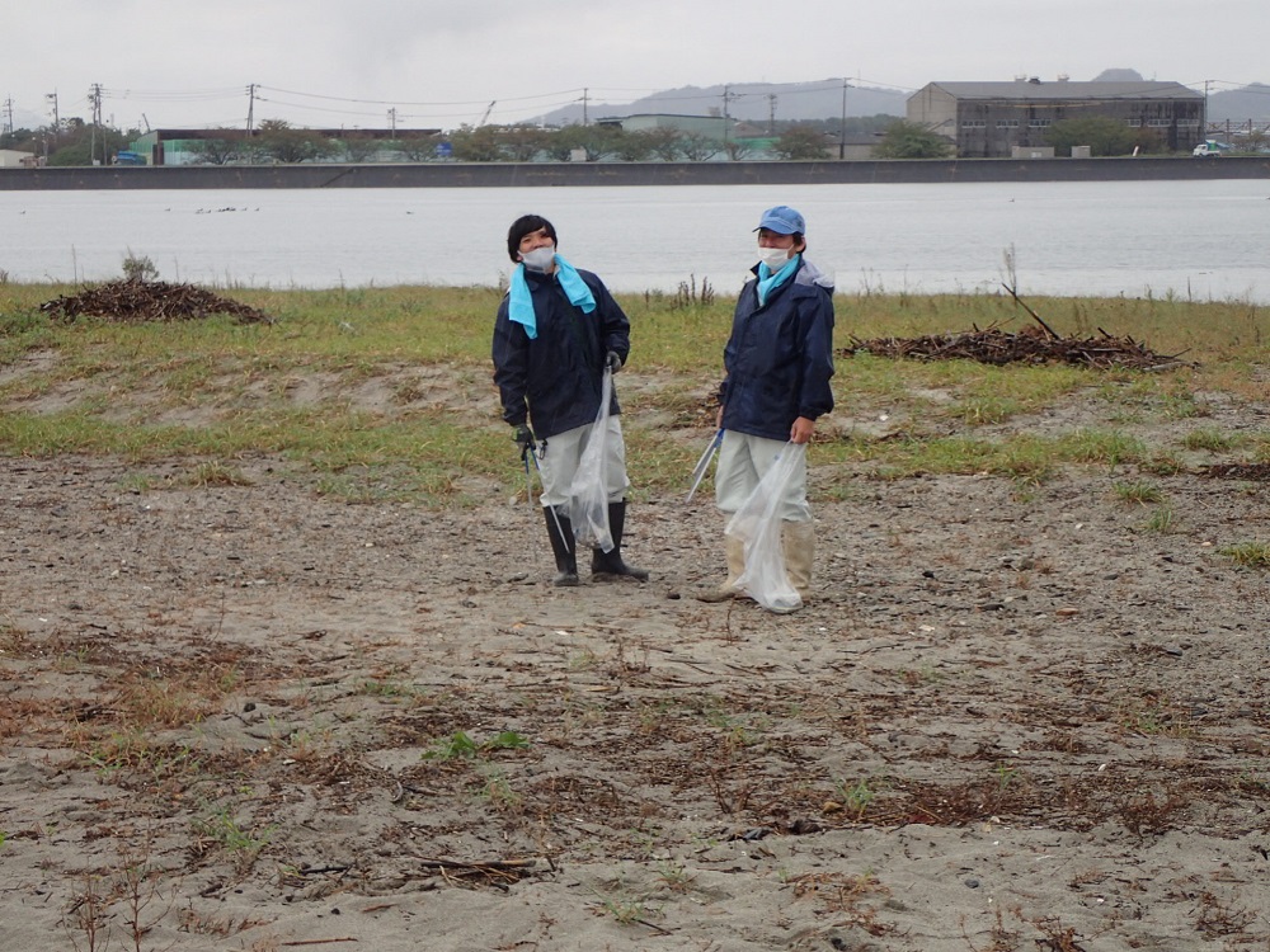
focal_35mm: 85
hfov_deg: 23.0
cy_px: 476
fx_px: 3119
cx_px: 635
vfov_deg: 17.4
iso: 125
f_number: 4.5
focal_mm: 15.41
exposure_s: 1/160
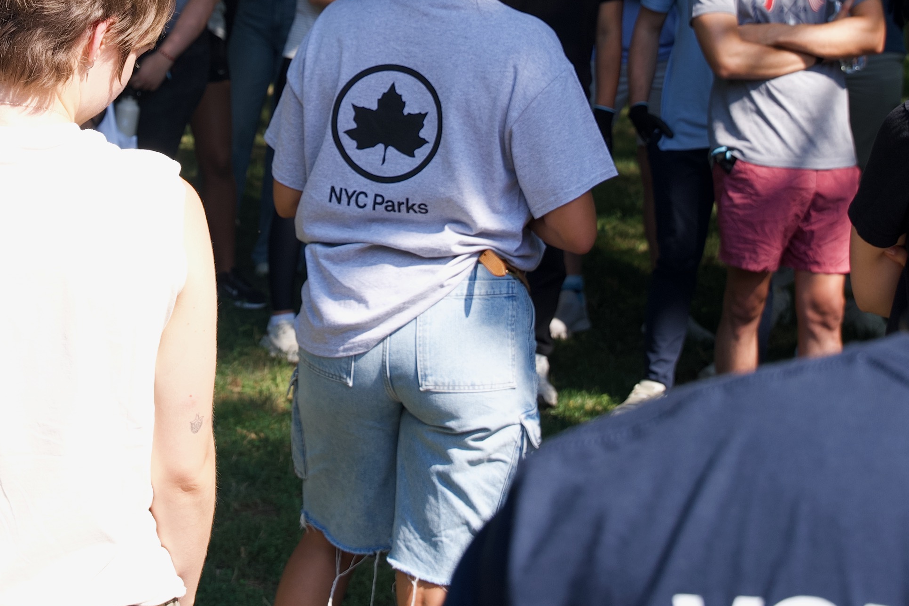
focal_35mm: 103
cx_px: 286
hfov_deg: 19.8
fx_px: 2599
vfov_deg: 13.0
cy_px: -80
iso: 100
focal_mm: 31.9
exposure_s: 1/400
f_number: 4
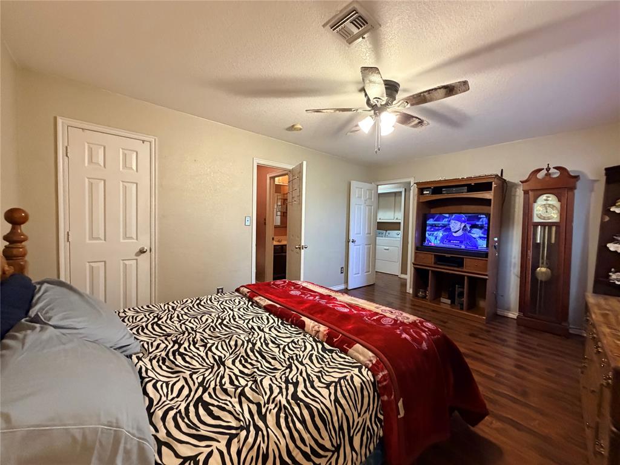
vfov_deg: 85.7
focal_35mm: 14
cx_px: 310
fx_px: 251
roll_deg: -0.9
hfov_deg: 102.1
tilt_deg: -1.3
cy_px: 232
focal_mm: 2.22
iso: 640
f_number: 2.2
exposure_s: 1/60
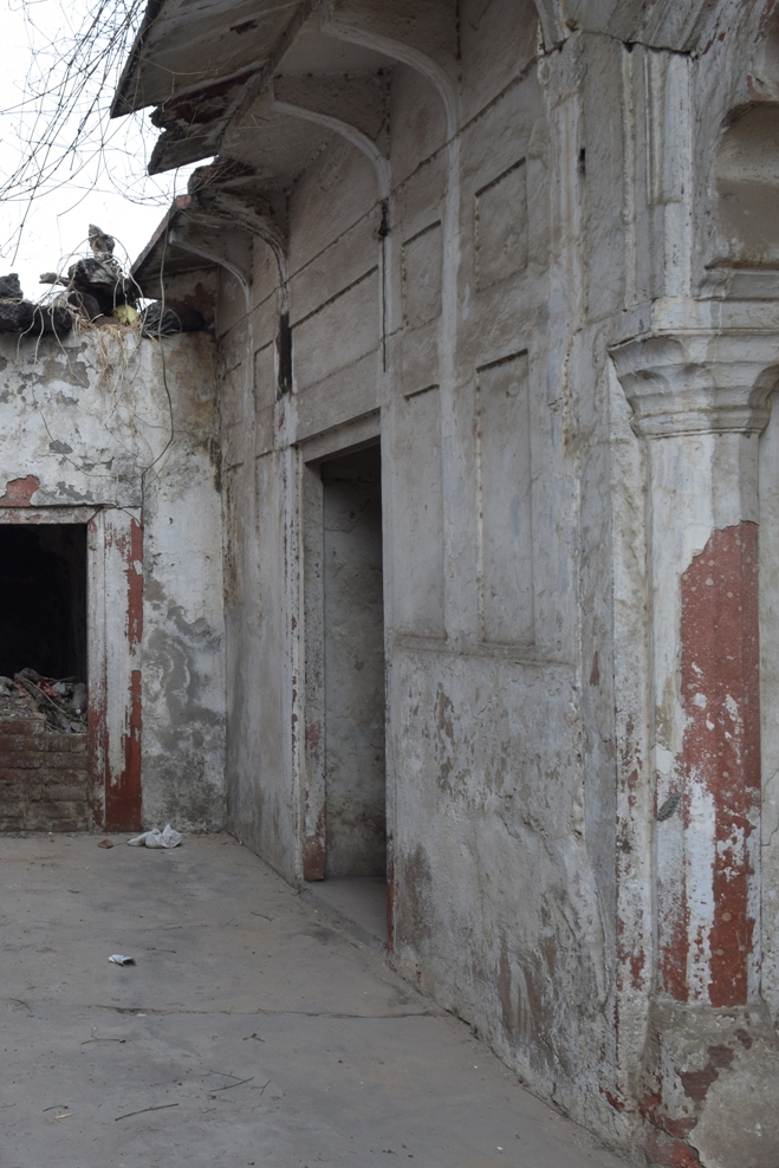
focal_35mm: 41
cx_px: -12
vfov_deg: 47.4
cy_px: 588
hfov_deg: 30.2
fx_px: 1330
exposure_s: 1/250
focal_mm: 18
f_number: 8
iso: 360
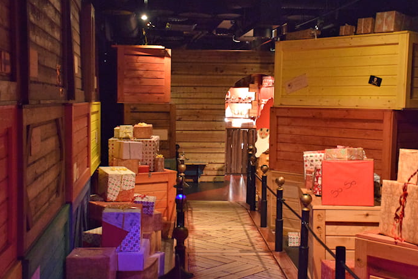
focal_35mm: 56
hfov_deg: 35.6
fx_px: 650
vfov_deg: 24.2
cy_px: 145
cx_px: 241
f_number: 4
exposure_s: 1/25
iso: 6400
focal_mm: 32
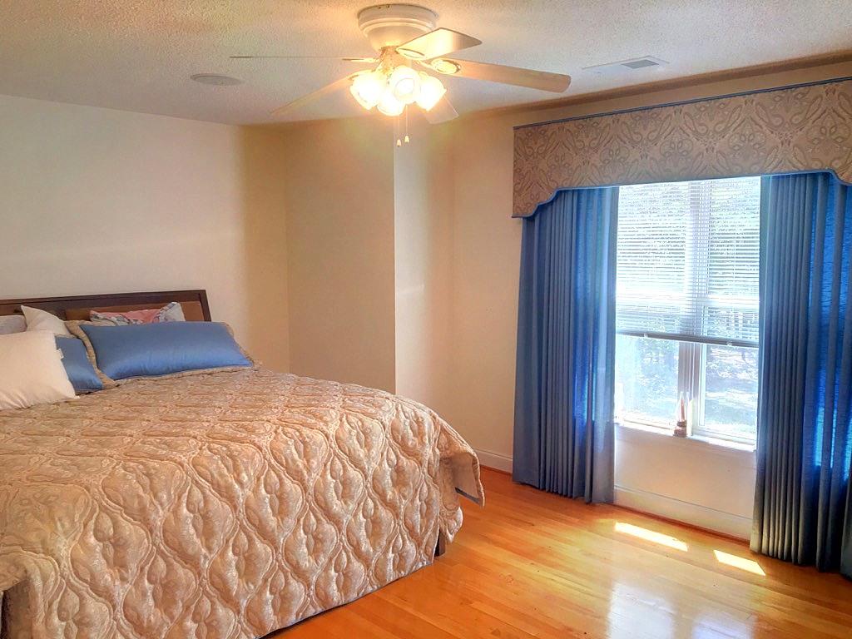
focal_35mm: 29
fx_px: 714
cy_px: 320
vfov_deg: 48.2
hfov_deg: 61.7
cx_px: 426
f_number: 2.2
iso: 32
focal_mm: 4.15
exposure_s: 1/60
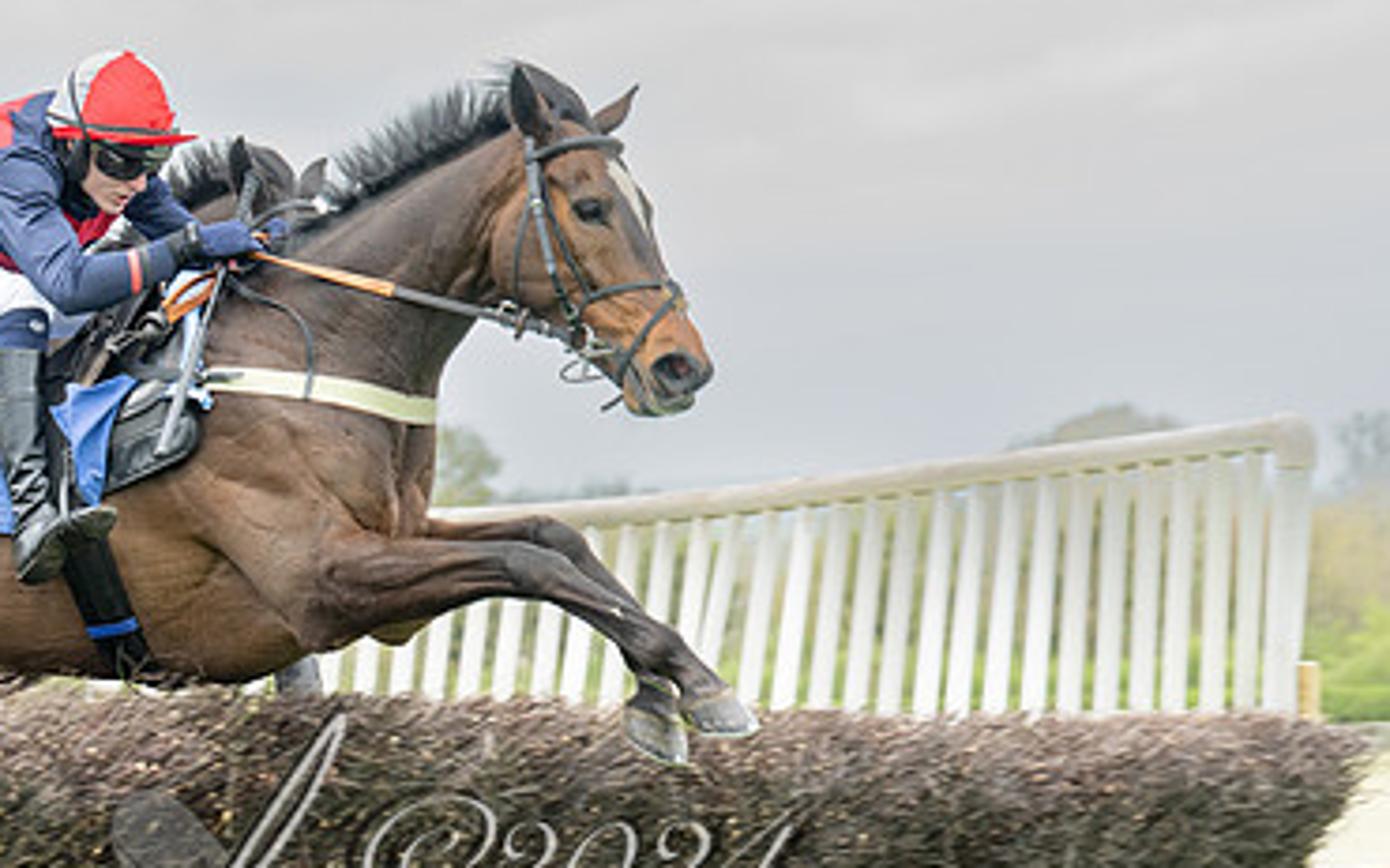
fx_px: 7347
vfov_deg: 6.8
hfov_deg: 10.8
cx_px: 243
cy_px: 713
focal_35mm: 194
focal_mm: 87
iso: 400
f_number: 5
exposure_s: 1/500
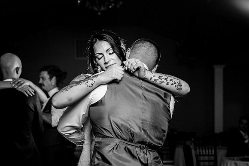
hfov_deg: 23.5
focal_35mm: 87
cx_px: 110
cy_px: 106
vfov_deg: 15.8
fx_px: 598
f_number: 4
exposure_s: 1/200
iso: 2000
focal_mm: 59
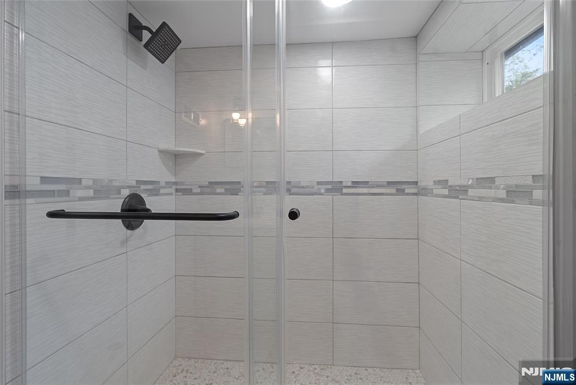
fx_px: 256
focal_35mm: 16
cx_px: 288
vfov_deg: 73.8
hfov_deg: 96.7
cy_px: 192
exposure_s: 1/1.67
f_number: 8
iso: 100
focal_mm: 16
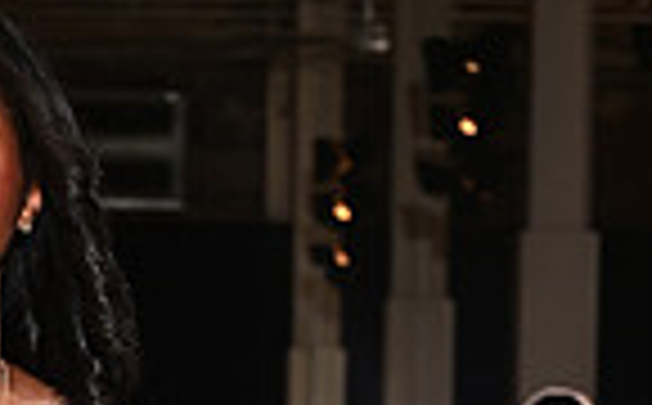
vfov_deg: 3.8
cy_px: 1197
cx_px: -31
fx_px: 5941
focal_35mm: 335
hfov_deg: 6.3
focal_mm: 82
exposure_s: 1/160
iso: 1000
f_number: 6.3
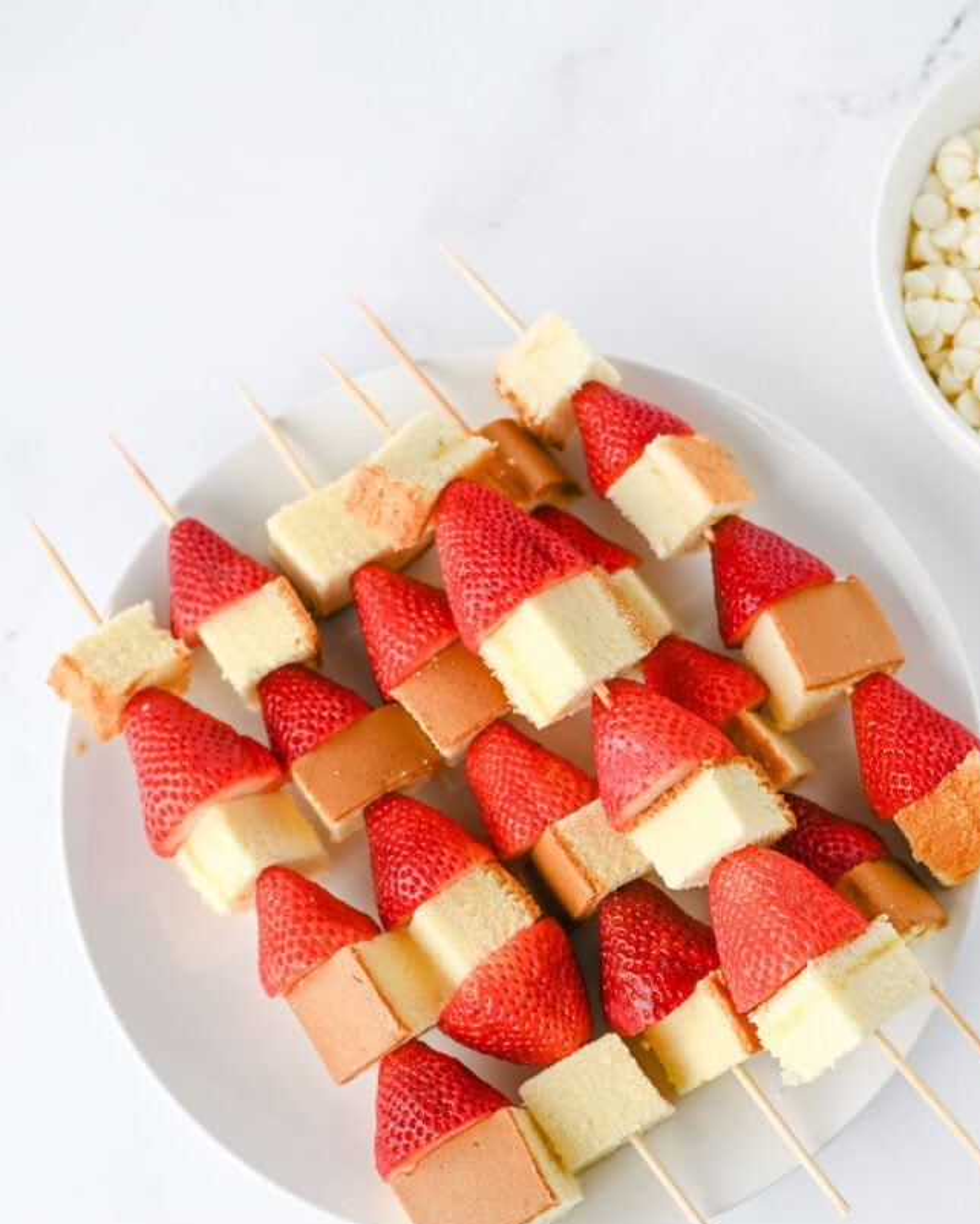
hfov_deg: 25.4
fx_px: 2175
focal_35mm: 60
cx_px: 520
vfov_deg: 31.3
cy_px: 745
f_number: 4
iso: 180
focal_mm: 50
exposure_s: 1/125
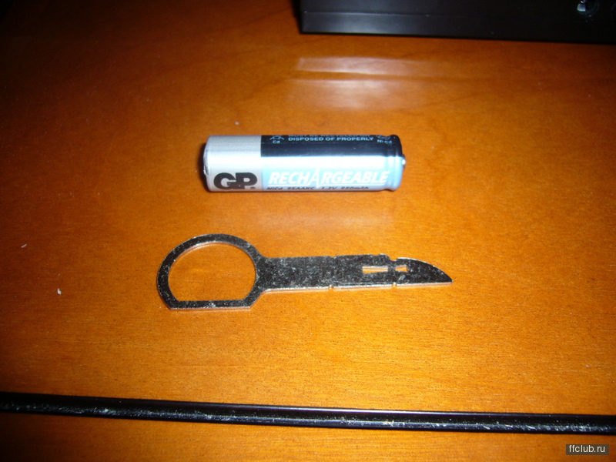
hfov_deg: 52.6
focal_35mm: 35
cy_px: 231
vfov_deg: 40.7
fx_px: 623
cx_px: 308
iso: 80
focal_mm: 5.8
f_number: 2.8
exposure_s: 1/60
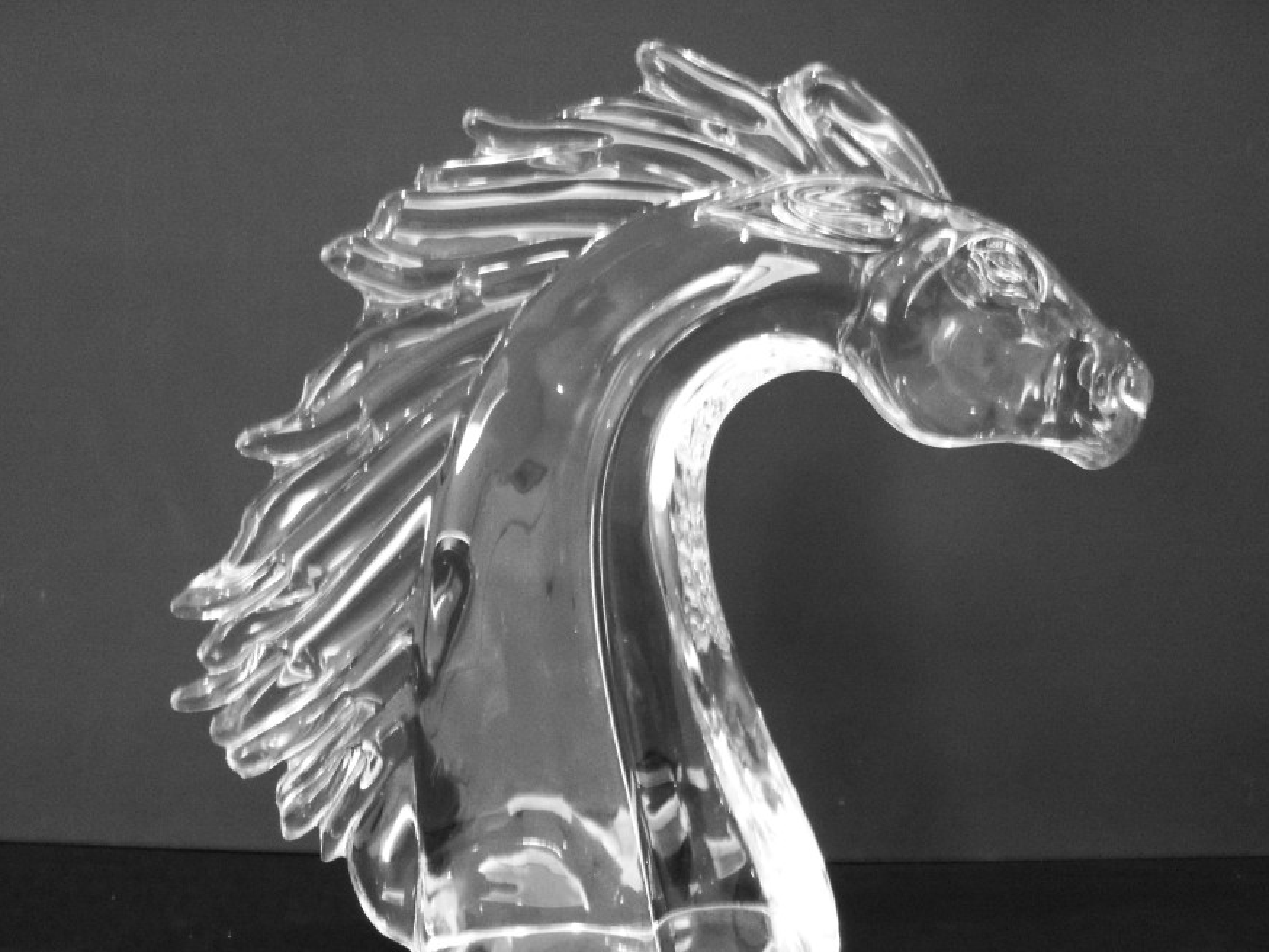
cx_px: 623
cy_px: 546
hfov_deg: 45.8
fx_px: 1503
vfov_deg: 35.1
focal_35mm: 41
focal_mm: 6.3
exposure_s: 1/15
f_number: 3
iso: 400
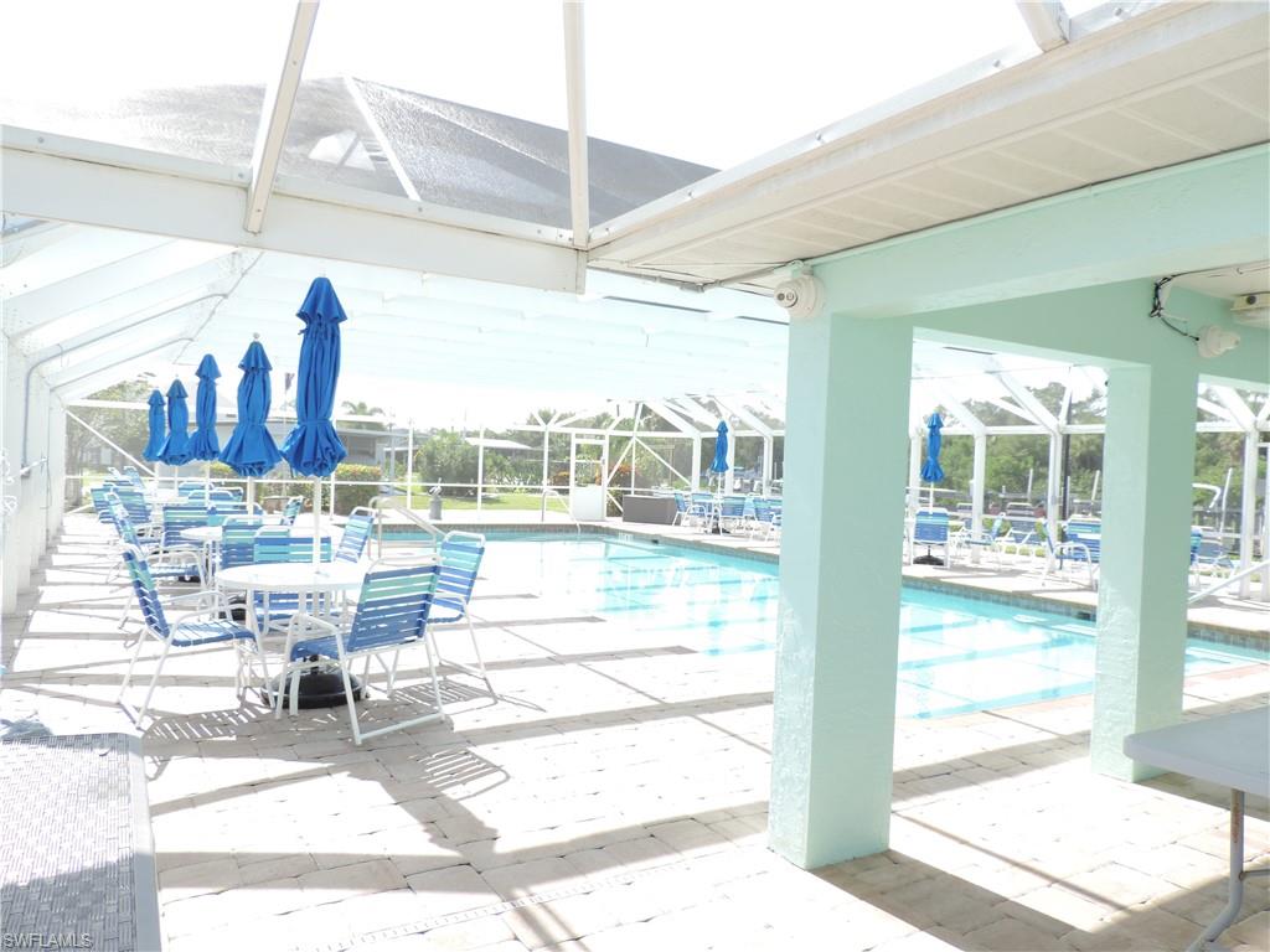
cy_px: 476
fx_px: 881
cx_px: 635
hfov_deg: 71.6
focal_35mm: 24
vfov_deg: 56.8
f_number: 3
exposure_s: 1/200
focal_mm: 4.3
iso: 80
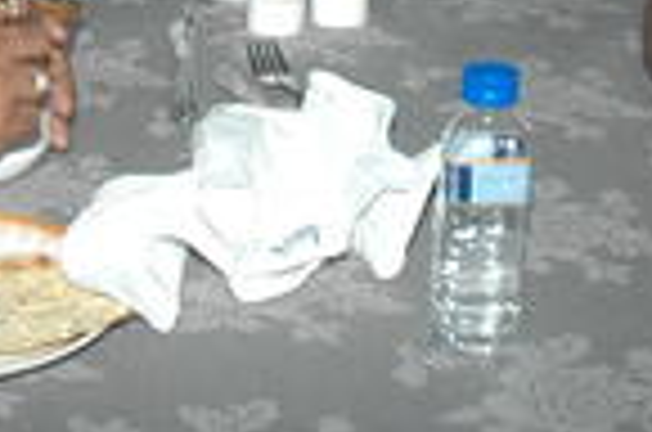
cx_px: 229
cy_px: -101
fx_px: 2476
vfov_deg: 9.8
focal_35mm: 137
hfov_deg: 15.0
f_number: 5.6
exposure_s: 1/125
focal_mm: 22
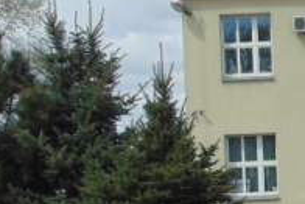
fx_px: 1382
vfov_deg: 8.4
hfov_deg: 11.9
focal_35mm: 163
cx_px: 492
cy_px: 210
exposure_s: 1/200
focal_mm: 5.4
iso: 80
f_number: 8
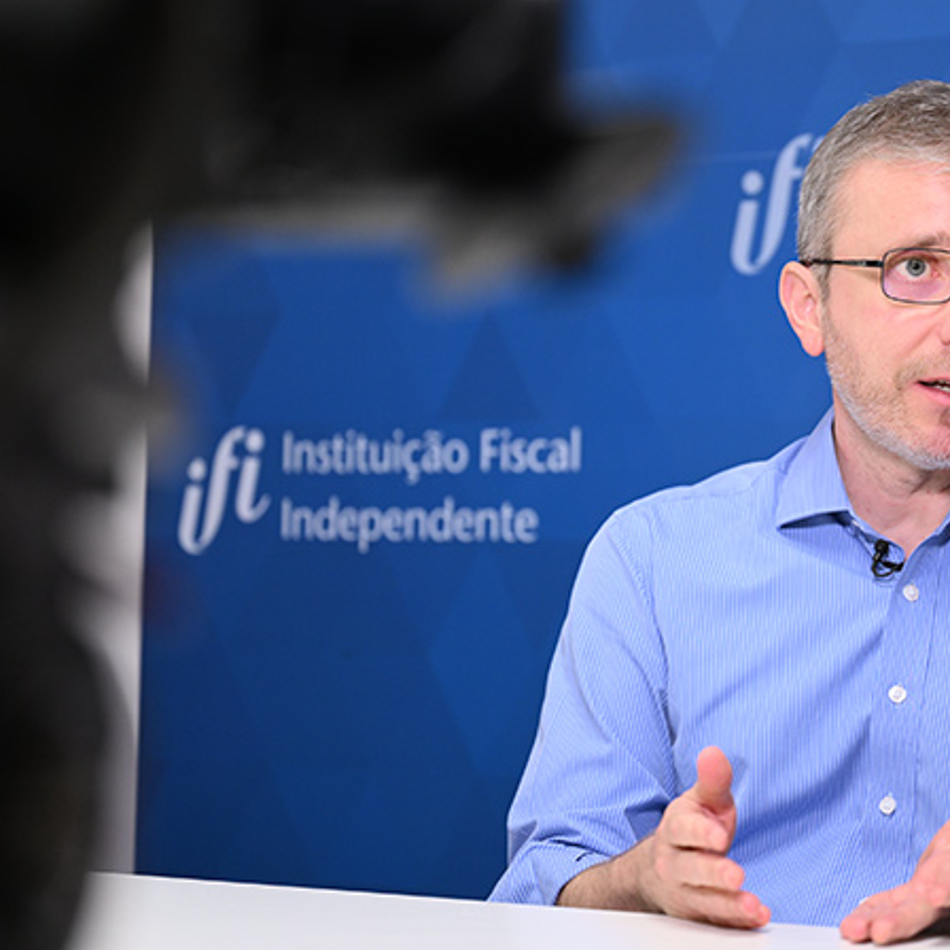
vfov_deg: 15.3
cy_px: 399
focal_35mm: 114
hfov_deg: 15.2
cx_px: 744
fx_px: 3540
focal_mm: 70
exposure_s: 1/100
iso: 1000
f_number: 2.8
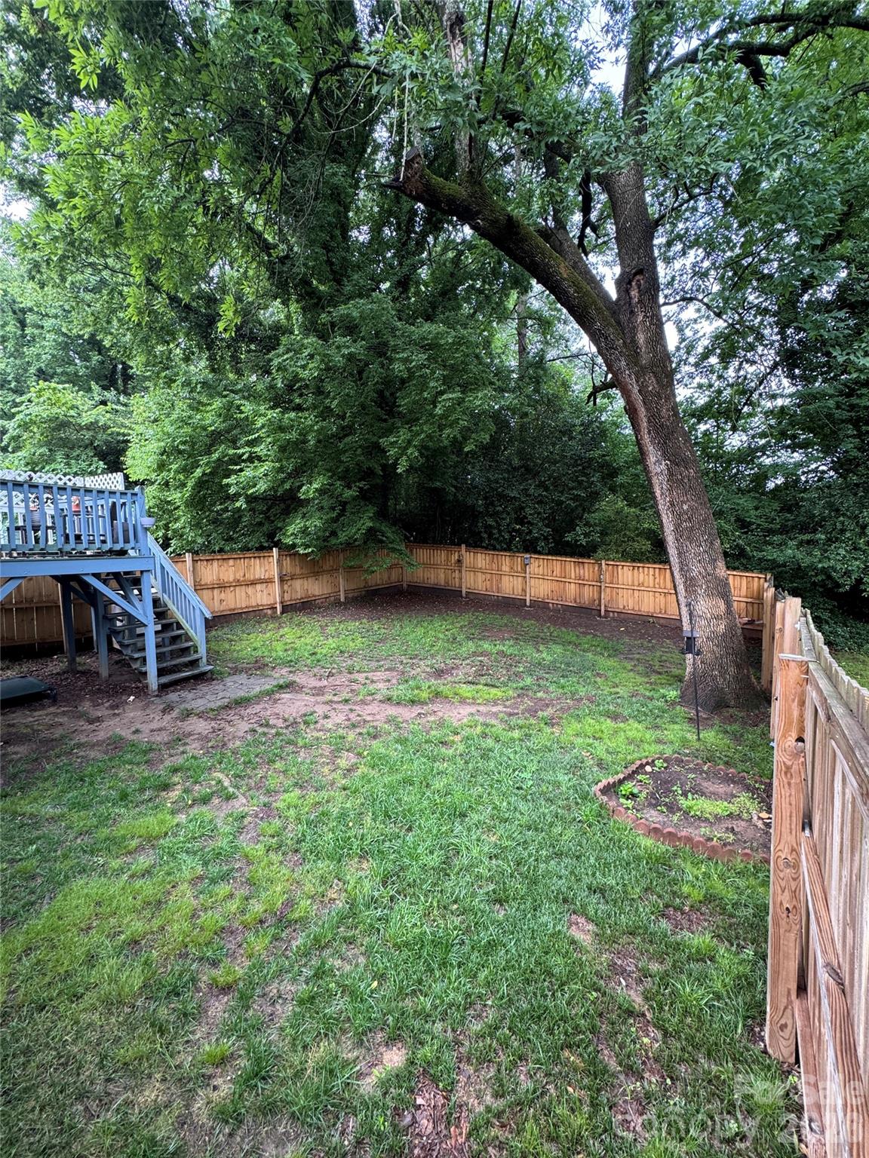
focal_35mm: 14
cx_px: 434
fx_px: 469
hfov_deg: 85.7
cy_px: 579
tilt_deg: -4.9
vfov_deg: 102.1
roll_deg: +0.4
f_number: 2.2
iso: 125
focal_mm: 2.22
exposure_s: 1/99
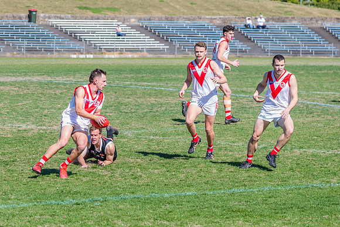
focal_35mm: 211
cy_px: 132
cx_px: 108
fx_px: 1996
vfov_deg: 6.5
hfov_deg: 9.7
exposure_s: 1/1600
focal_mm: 150
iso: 800
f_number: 8
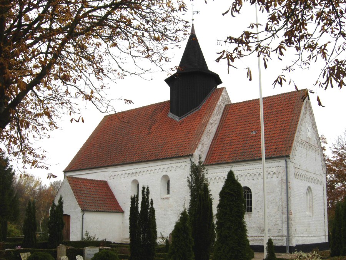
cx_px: 173
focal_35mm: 36
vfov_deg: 39.7
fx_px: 360
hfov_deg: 51.4
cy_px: 130
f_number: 4.3
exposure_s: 1/117
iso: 50
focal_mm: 7.5
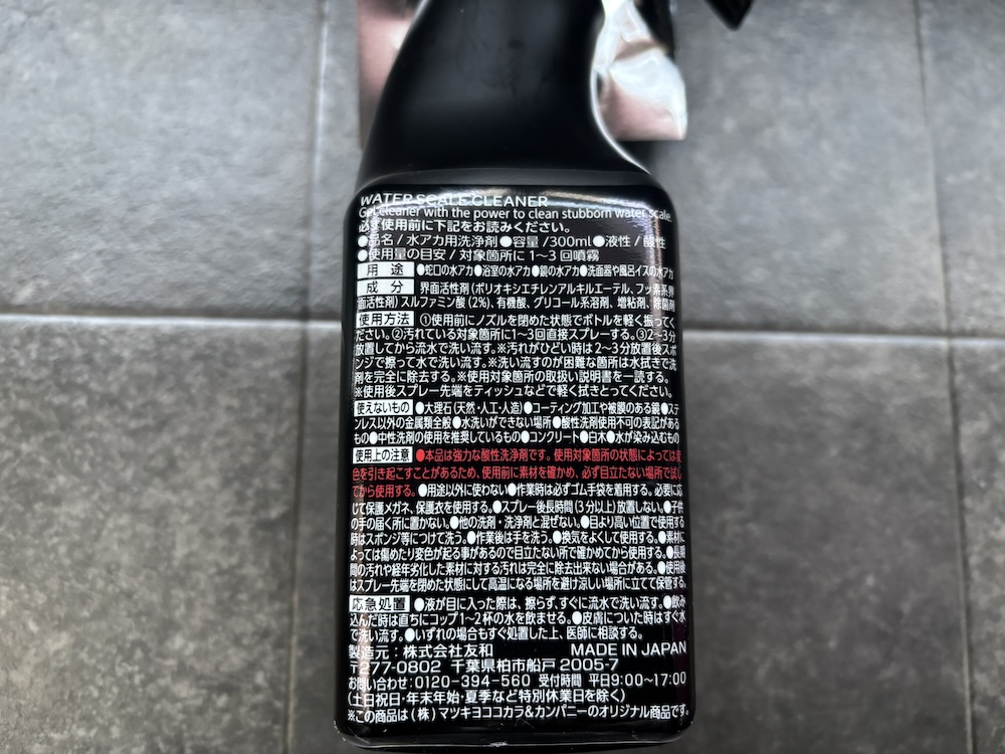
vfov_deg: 53.1
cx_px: 502
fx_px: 755
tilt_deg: -80.6
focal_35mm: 26
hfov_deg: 67.3
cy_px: 377
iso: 320
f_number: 1.6
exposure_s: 1/60
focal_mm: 5.96
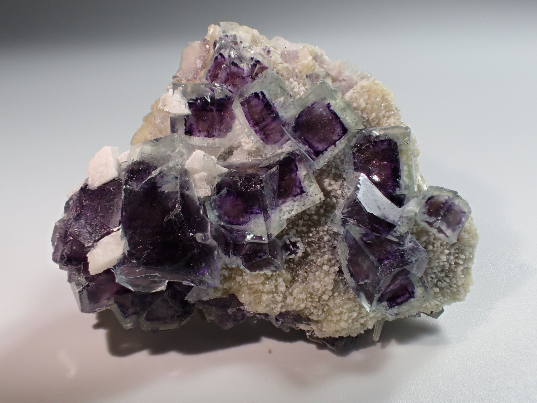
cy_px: 202
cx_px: 268
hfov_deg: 60.0
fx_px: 465
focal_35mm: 30
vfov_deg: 46.8
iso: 125
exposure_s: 1/125
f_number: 3.2
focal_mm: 5.5
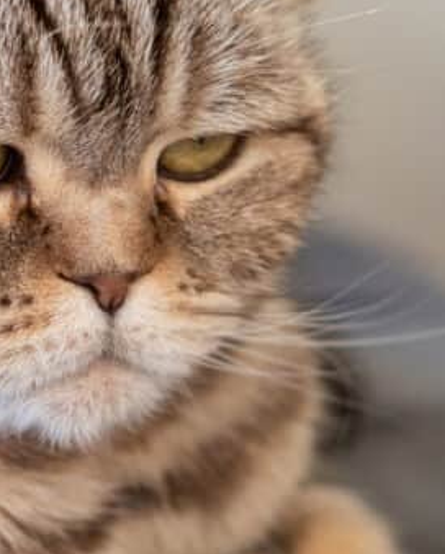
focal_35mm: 150
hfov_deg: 10.2
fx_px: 2465
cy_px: 255
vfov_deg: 12.8
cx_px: -69
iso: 640
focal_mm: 35
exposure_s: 1/125
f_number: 2.8
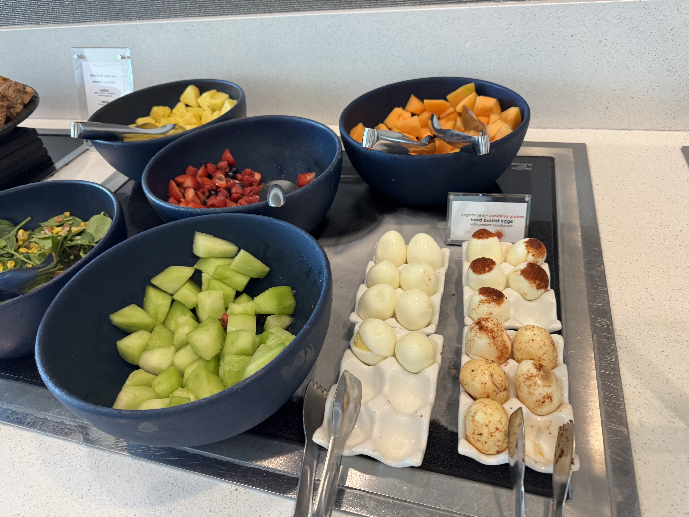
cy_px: 258
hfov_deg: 71.6
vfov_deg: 56.8
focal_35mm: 24
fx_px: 478
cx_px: 344
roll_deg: +6.7
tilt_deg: -37.1
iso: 200
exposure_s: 1/114
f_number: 1.78
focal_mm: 6.76
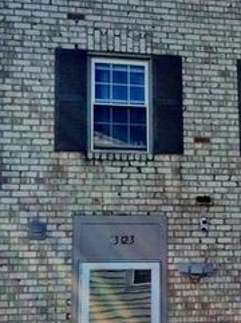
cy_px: 203
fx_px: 828
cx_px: 311
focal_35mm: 89
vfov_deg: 22.0
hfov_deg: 15.8
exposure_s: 1/763
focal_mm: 3.3
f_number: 2.4
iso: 32
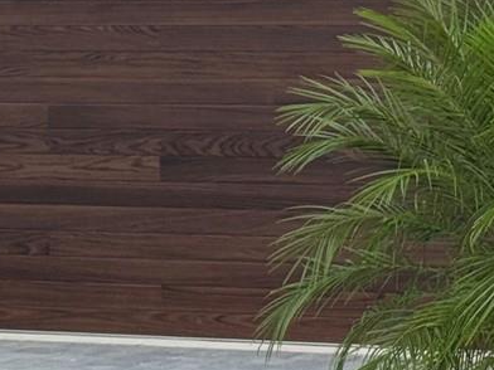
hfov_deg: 9.9
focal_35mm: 196
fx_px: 2797
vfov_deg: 7.6
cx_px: 625
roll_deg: +0.2
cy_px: 166
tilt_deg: -3.5
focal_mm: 6.76
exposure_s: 1/1597
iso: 64
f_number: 1.78
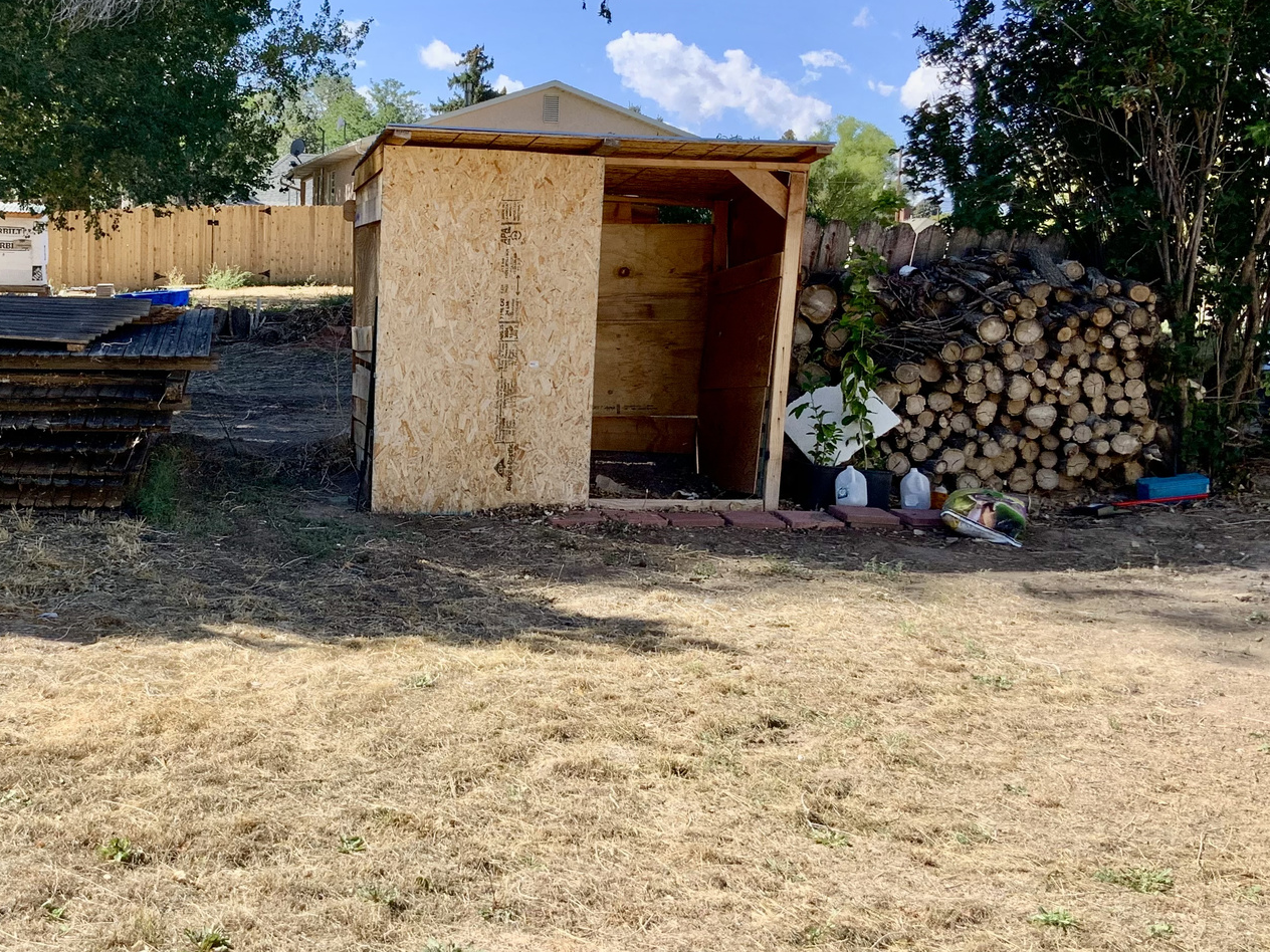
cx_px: 422
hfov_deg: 39.9
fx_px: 1724
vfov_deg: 30.8
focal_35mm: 47
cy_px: 375
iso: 16
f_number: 1.8
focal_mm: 3
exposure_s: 1/929
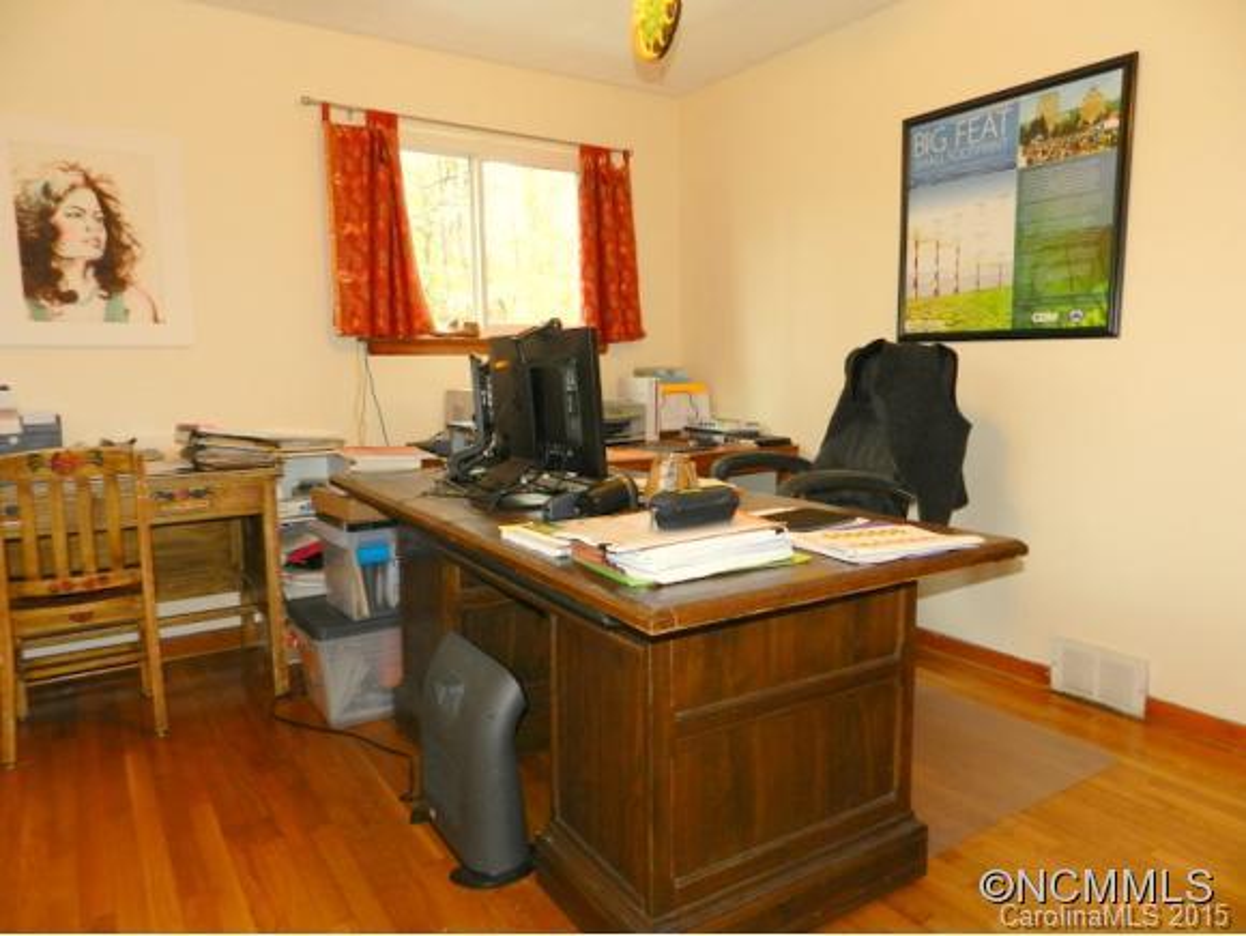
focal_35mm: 23
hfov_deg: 73.9
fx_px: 829
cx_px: 623
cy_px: 468
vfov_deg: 59.0
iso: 200
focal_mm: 4
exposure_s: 1/60
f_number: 3.4
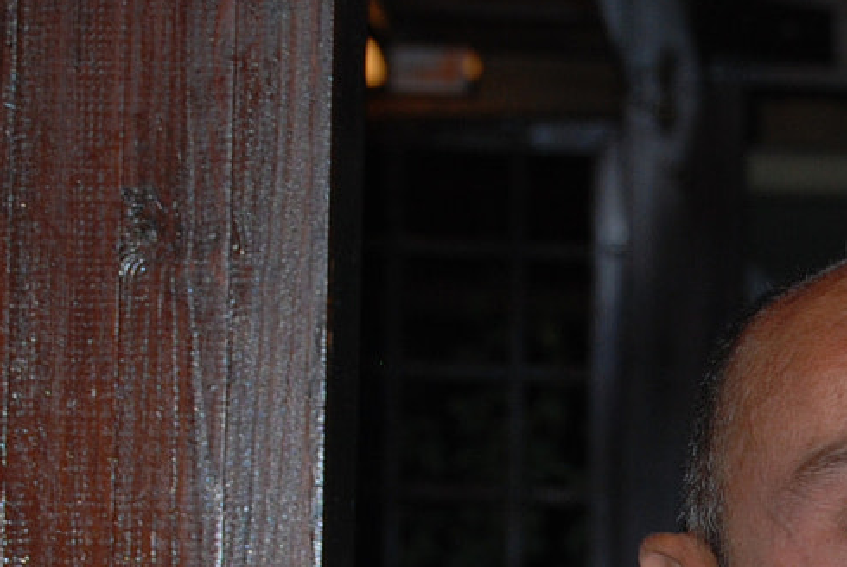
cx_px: 951
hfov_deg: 7.6
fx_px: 6351
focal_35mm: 270
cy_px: 834
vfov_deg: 5.1
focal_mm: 55
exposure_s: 1/60
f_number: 5.6
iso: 200
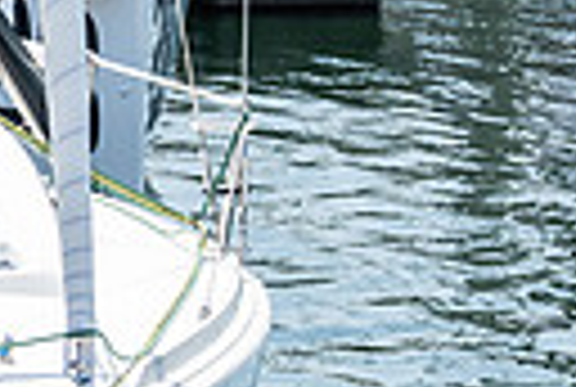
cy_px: -106
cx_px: -576
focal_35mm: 285
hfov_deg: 7.0
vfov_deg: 4.8
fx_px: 4571
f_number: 6.3
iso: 400
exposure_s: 1/320
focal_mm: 63
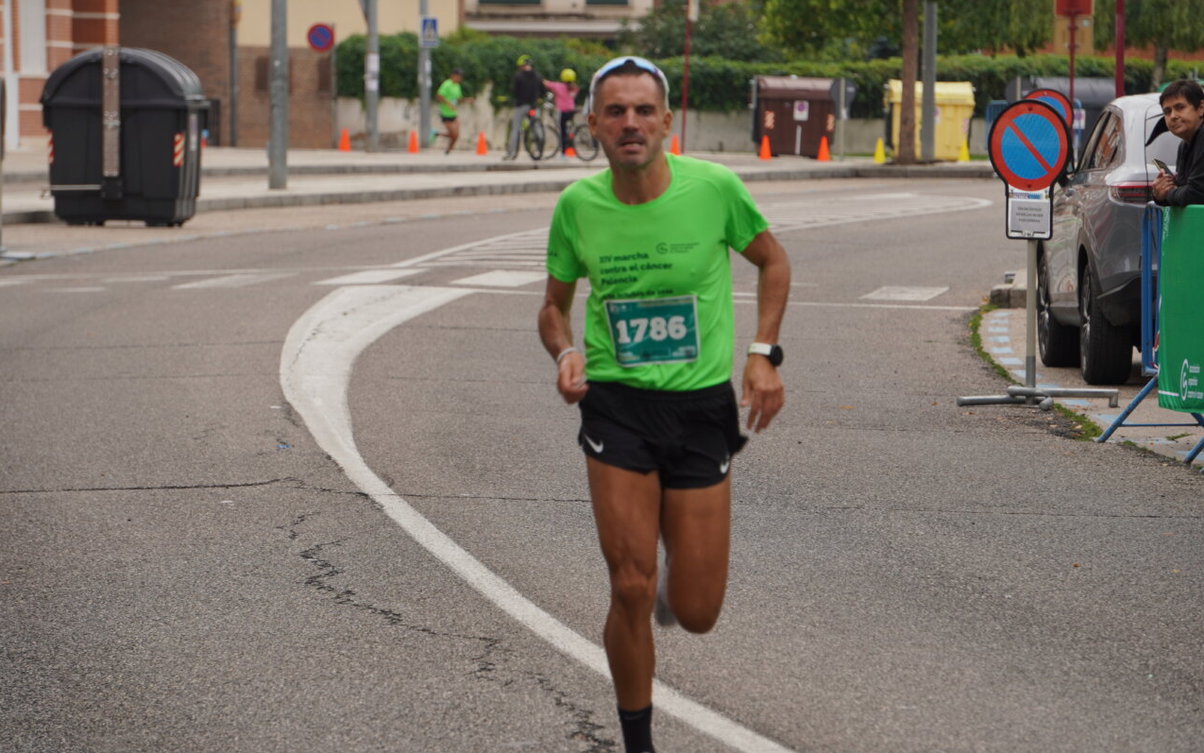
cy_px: 353
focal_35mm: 272
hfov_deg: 7.7
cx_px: 601
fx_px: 8909
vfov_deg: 4.8
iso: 100
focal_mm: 177
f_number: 8
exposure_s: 1/160
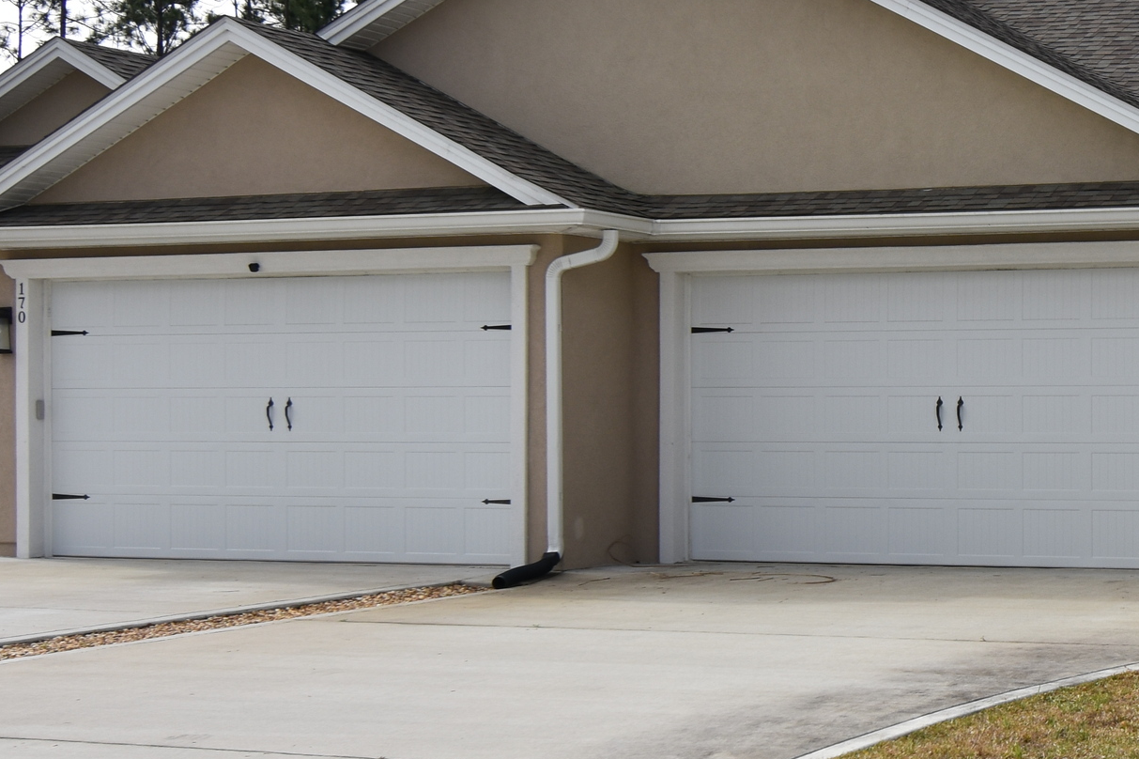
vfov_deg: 17.9
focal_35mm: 76
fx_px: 2404
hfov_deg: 24.7
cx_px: 1270
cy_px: 411
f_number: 8
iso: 125
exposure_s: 1/500
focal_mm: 20
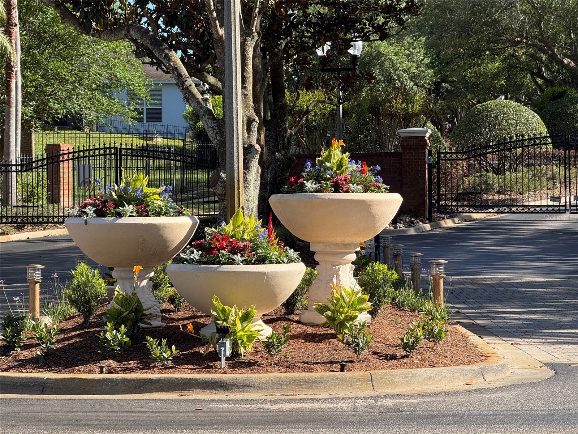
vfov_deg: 12.3
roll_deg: +0.4
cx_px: 289
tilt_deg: +0.6
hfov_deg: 16.4
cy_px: 217
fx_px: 2004
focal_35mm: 120
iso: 50
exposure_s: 1/558
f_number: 2.8
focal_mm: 15.66
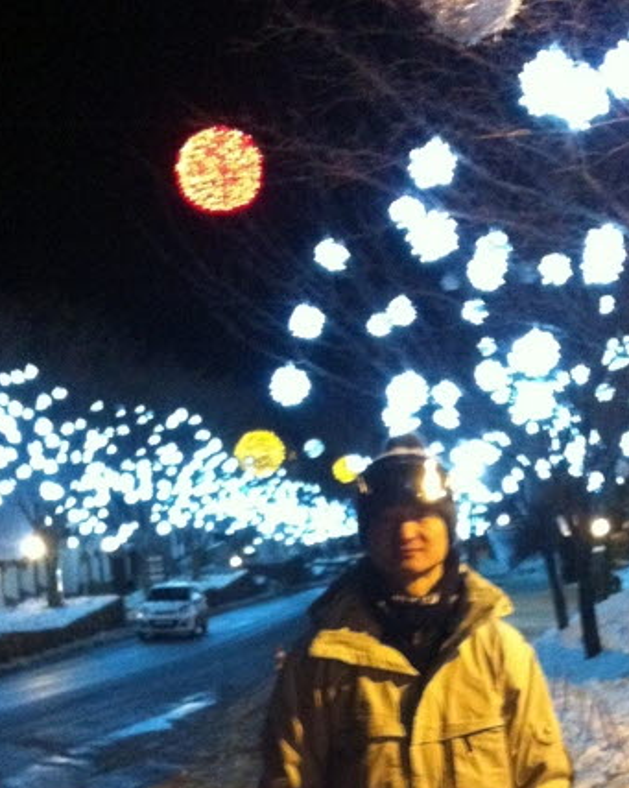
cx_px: 391
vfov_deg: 28.8
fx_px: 1491
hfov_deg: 23.8
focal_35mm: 64
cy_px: 663
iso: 800
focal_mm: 3.85
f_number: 2.8
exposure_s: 1/15
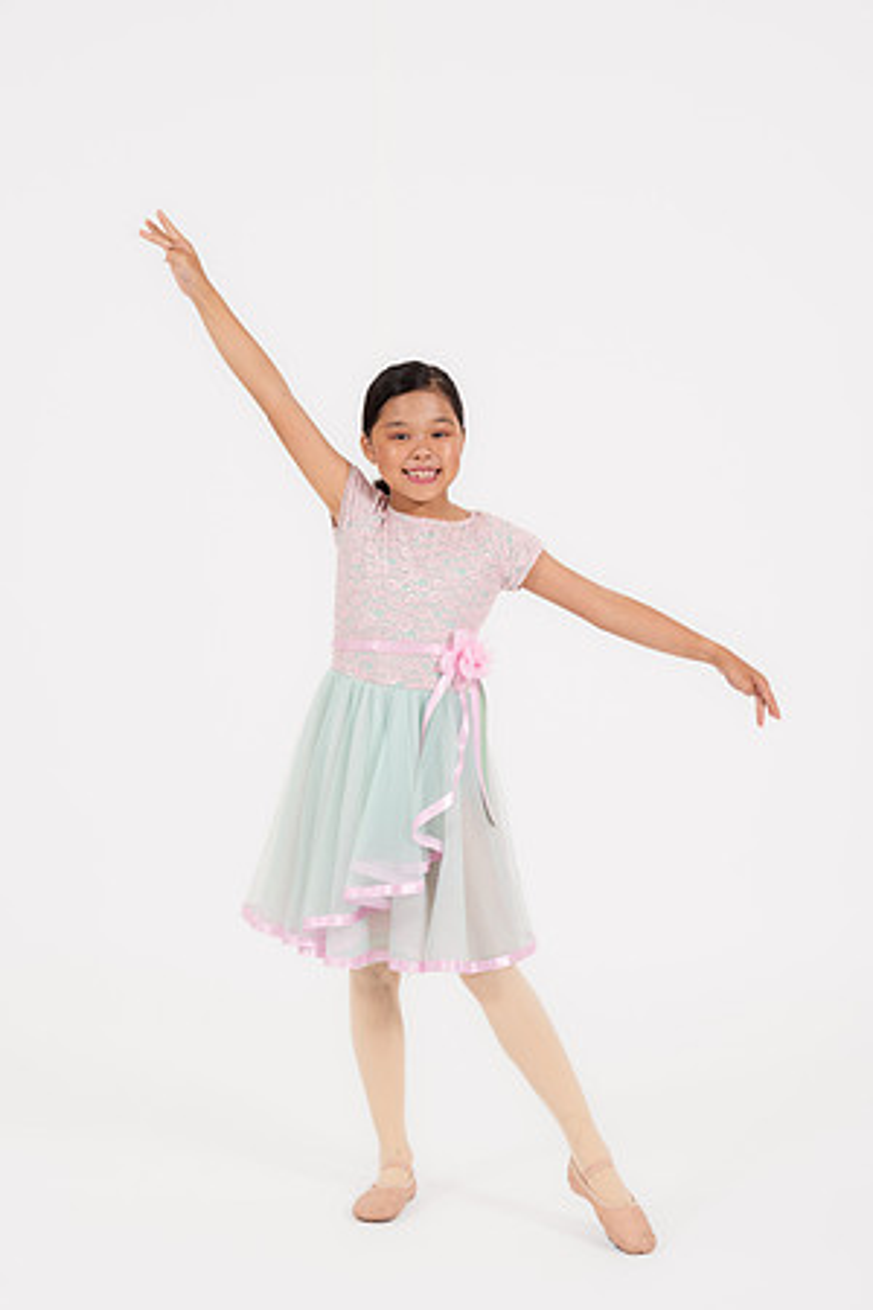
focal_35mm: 58
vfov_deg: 34.5
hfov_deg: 23.4
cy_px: 655
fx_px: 2110
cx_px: 436
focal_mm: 58
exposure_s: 1/125
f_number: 10
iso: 500
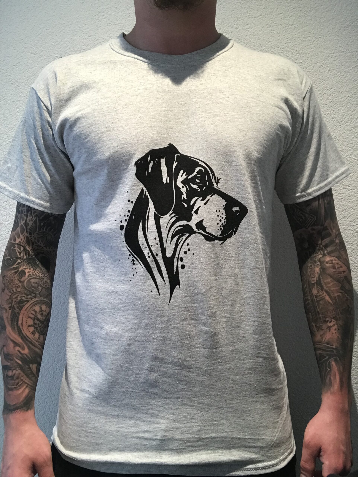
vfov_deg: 56.8
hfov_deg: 44.2
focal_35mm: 32
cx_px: 179
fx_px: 441
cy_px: 238
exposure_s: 1/33
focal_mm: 2.87
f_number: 2.2
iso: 64
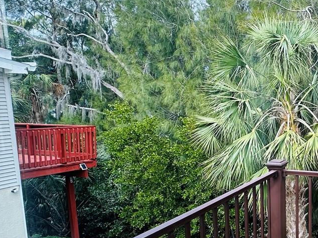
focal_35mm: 35
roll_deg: +0.3
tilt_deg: -6.8
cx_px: 328
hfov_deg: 43.8
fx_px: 322
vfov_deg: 40.6
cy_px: 135
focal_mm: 2.22
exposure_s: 1/217
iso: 40
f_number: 2.2
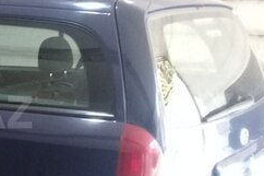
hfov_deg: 21.0
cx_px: -80
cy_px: 112
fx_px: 645
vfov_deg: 15.5
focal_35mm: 88
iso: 125
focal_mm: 3.3
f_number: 2.2
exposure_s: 1/33
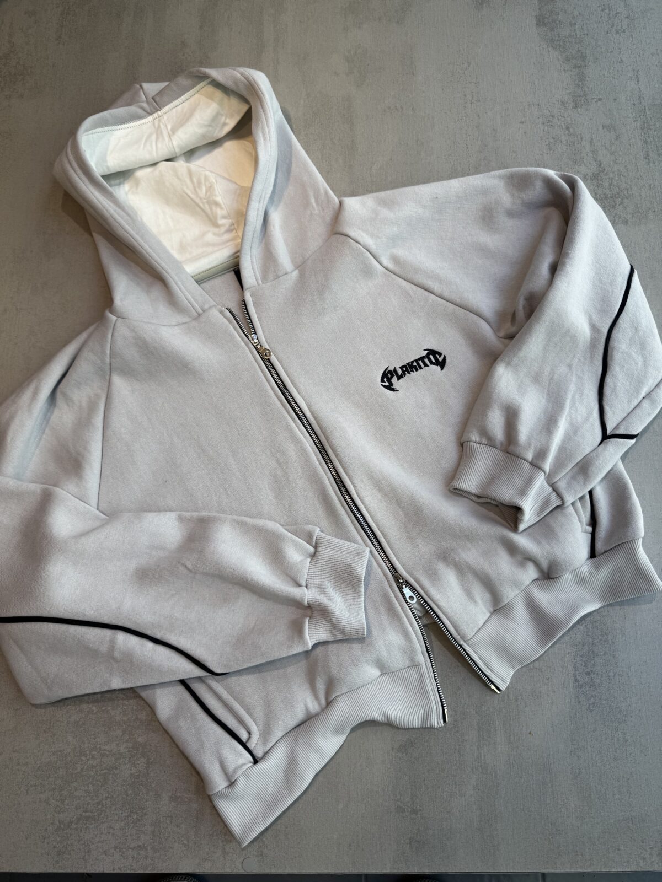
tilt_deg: -75.1
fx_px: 612
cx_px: 331
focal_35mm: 24
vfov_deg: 71.6
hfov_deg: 56.8
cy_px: 441
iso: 64
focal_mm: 6.76
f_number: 1.78
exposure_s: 1/255
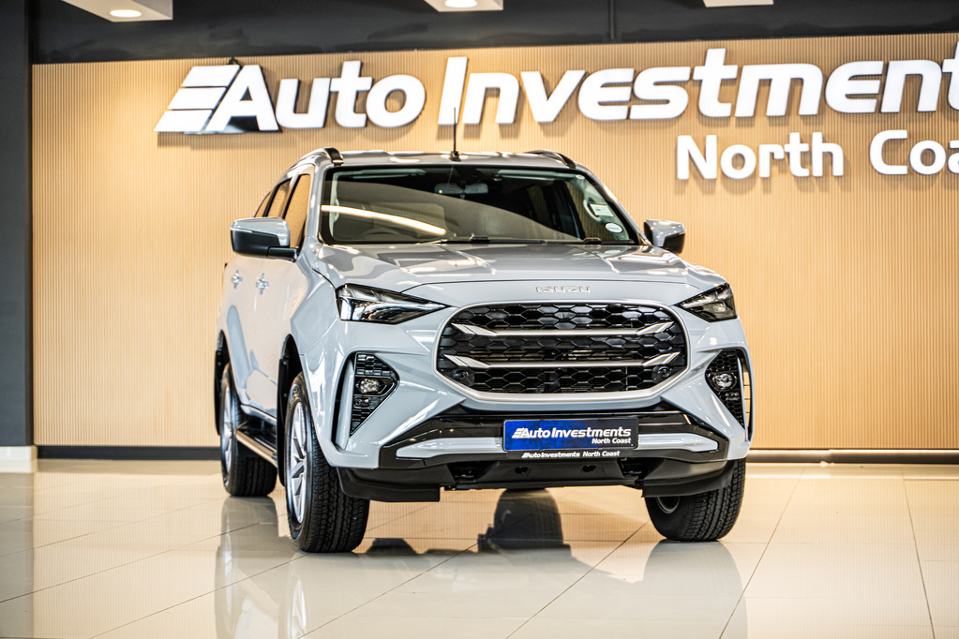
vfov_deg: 18.2
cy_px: 320
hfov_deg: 27.0
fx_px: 1998
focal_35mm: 75
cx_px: 480
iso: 640
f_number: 2.8
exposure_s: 1/125
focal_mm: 75
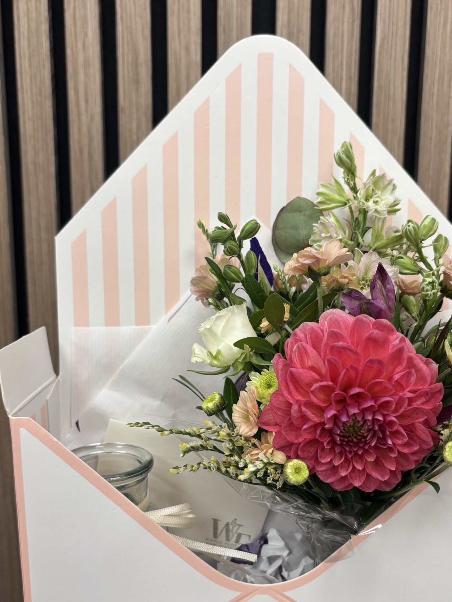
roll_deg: -1.8
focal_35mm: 36
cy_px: 356
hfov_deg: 39.6
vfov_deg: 51.1
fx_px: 627
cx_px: 239
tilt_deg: -11.3
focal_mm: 5.96
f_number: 1.6
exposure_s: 1/50
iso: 80
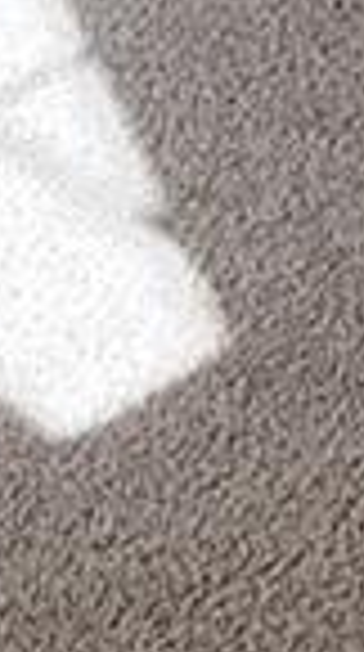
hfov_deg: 4.0
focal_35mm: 282
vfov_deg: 6.9
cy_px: -1353
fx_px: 4864
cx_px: 1510
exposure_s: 1/188
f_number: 1.8
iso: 40
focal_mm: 5.4
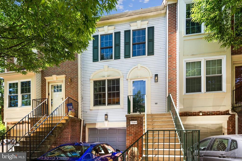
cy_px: 80
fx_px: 121
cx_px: 121
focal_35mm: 18
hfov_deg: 90.0
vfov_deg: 67.4
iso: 200
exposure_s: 1/100
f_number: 8
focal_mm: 18
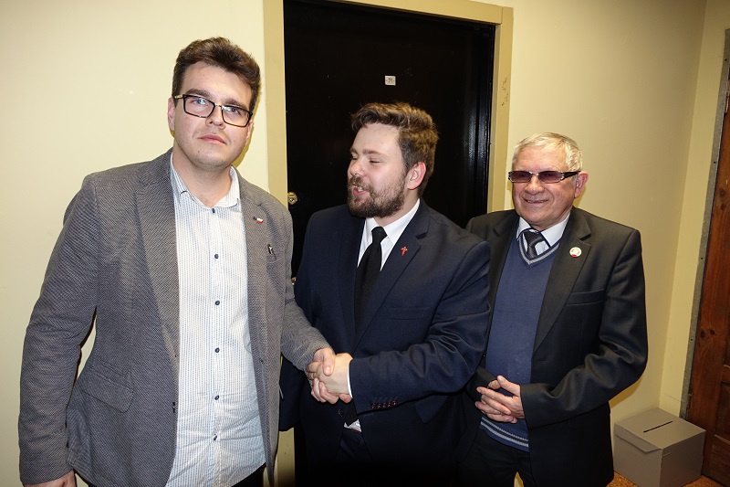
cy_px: 244
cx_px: 365
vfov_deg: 53.1
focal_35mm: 24
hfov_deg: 73.8
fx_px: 487
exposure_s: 1/30
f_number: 2.8
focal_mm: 8.8
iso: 200
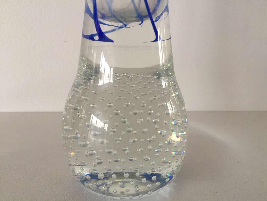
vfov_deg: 48.2
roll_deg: -2.2
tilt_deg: -15.7
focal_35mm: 29
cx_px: 134
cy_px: 100
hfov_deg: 61.7
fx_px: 224
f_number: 2.2
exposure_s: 1/17
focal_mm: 4.15
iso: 100
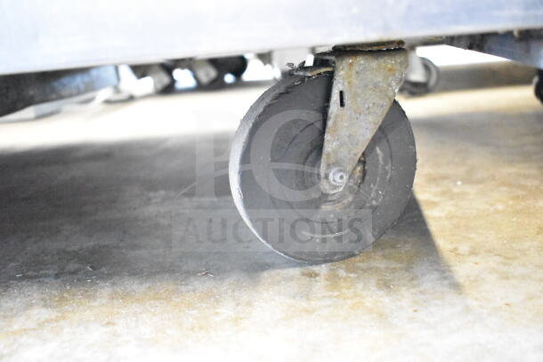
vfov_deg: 36.9
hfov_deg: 53.1
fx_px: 543
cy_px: 181
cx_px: 272
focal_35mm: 36
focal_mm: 24
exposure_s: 1/40
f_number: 4
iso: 25600
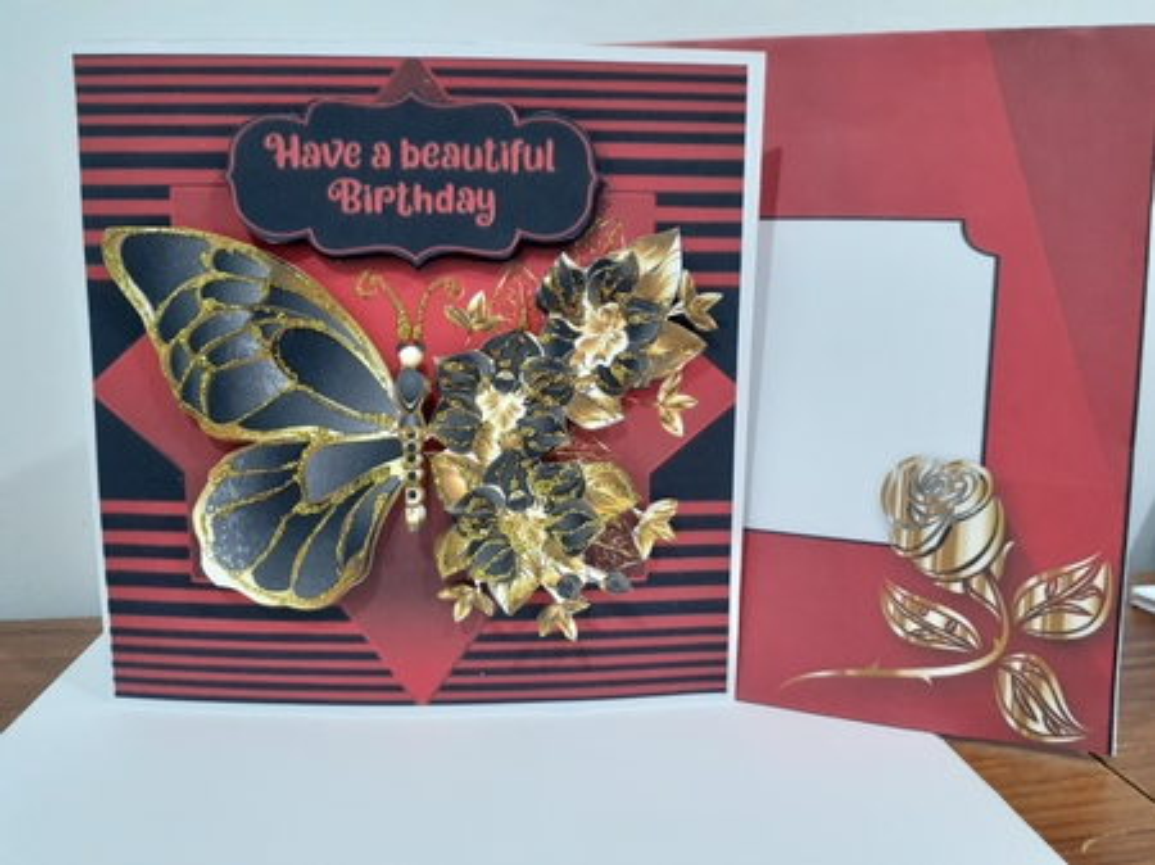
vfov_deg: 51.3
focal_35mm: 27
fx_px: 900
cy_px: 432
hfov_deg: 65.4
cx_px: 578
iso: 400
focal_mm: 3.6
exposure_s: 1/50
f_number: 1.9
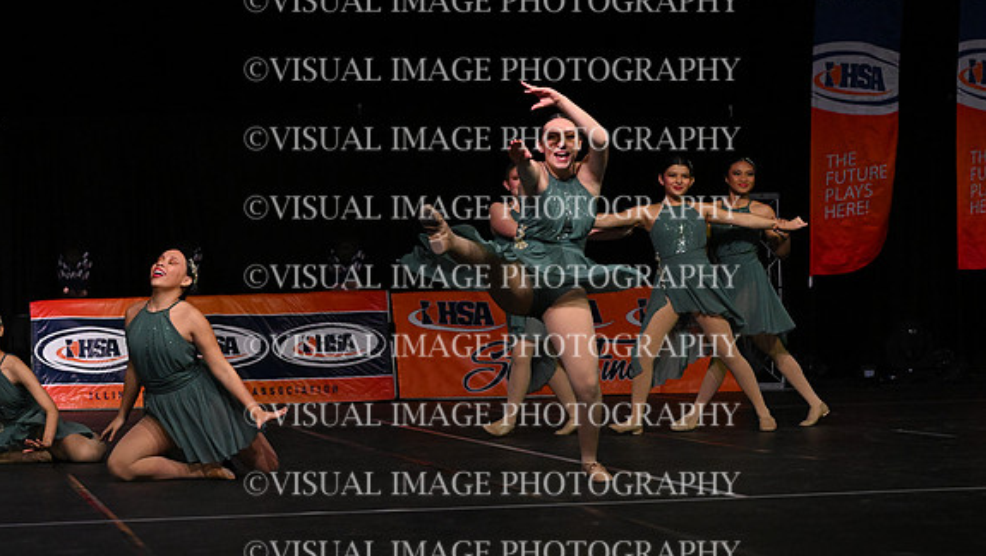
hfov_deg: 18.8
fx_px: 2982
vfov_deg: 10.6
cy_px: 242
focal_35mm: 114
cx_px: 492
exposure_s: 1/1000
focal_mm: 72
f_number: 4
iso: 6400
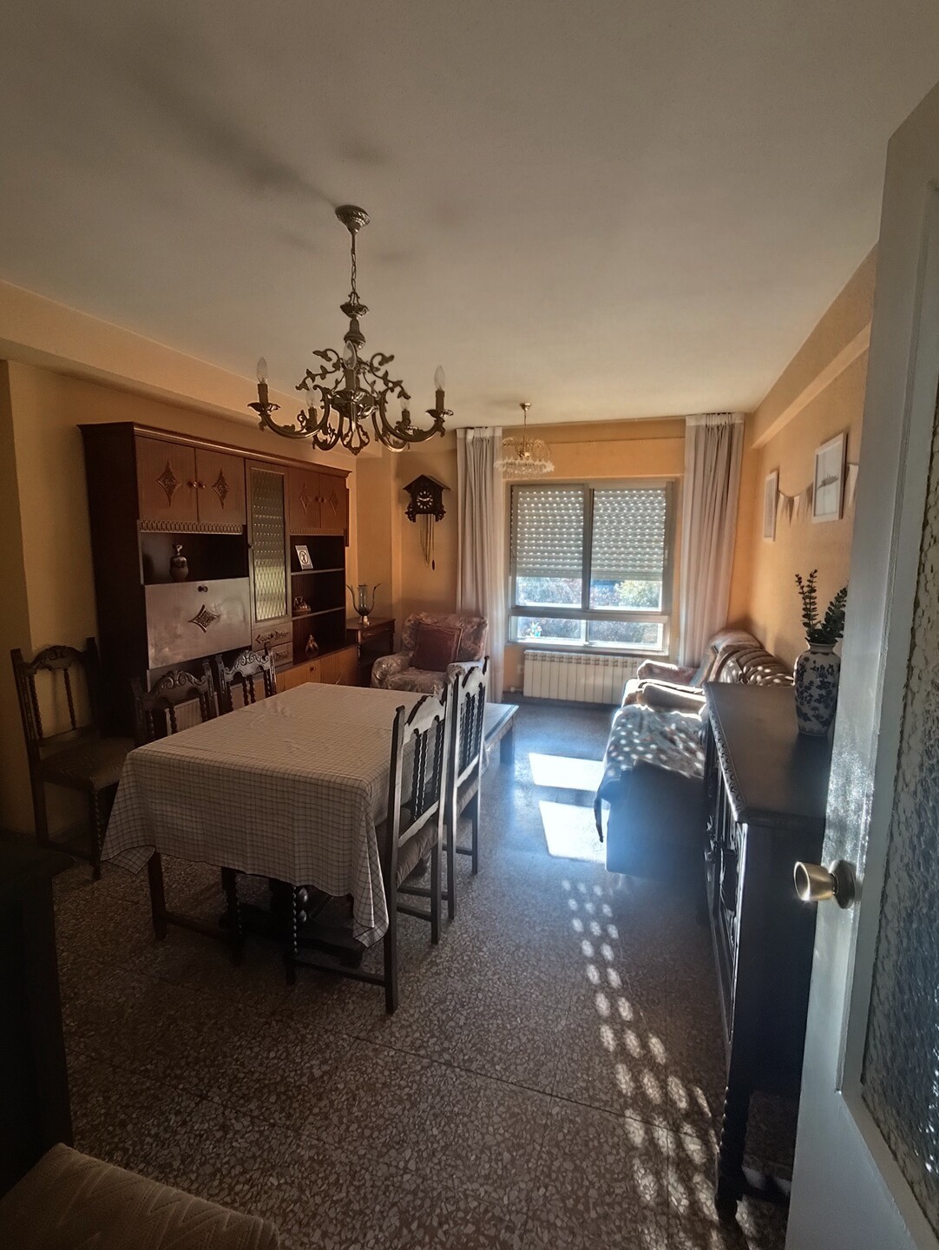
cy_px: 625
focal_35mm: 16
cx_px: 470
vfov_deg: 94.5
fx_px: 578
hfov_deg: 78.2
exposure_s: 1/33.3
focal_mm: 1.65
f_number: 2.2
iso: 100
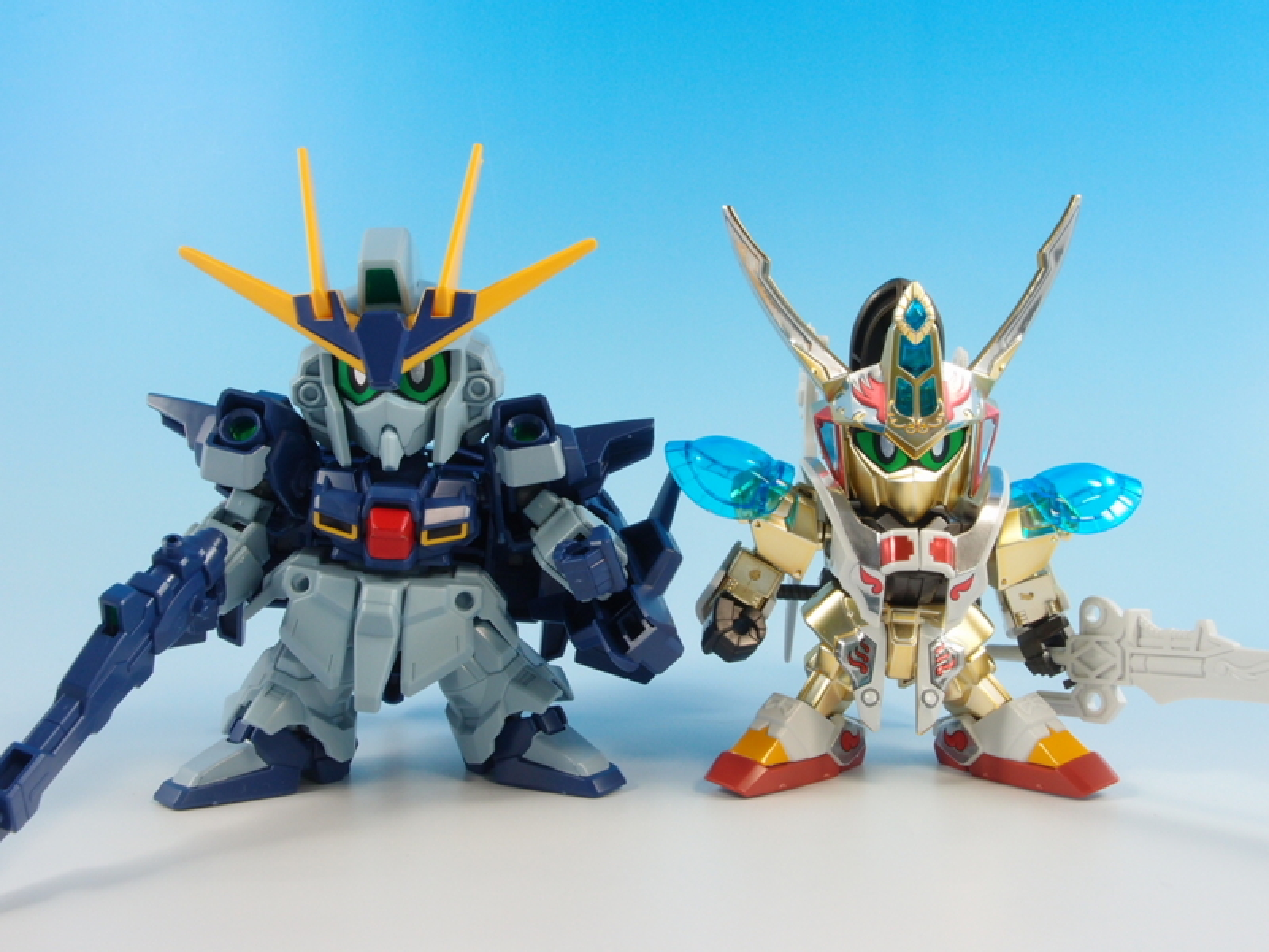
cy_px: 476
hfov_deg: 54.0
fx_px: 1246
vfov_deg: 41.8
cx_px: 634
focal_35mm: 34
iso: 100
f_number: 8
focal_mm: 7.41
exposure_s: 1/3
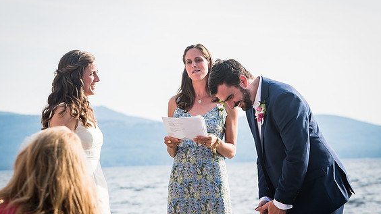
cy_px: 96
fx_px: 1384
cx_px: 209
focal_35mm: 137
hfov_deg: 15.7
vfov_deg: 8.8
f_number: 4
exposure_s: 1/800
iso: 200
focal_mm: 70
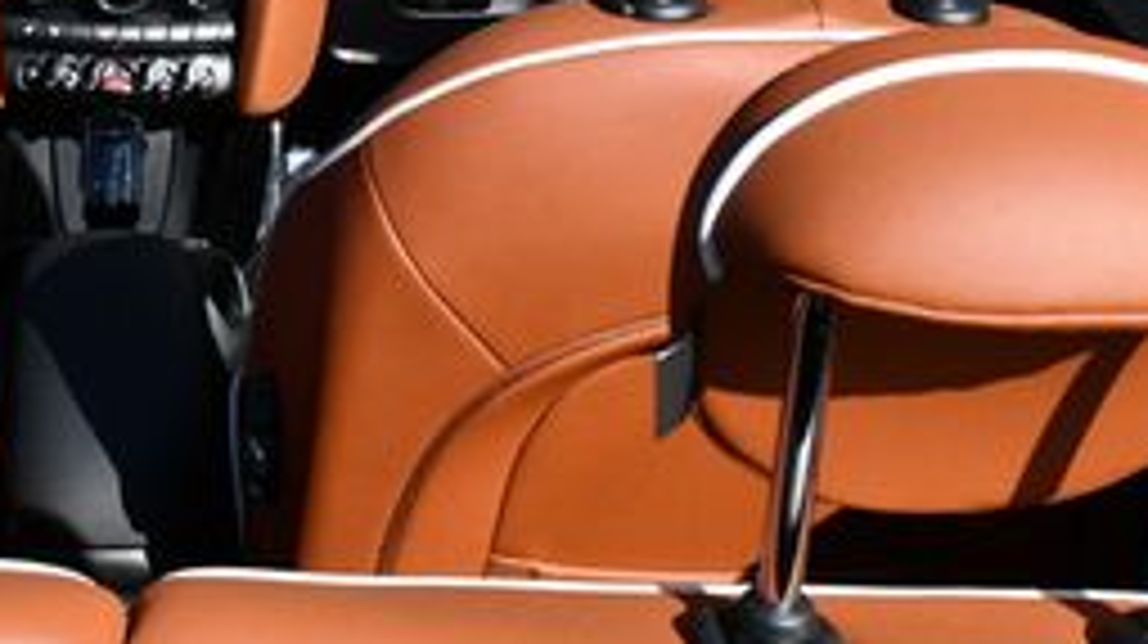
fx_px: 3528
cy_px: -185
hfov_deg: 18.2
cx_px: 95
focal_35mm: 116
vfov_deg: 10.2
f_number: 8
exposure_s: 1/250
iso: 125
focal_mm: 22
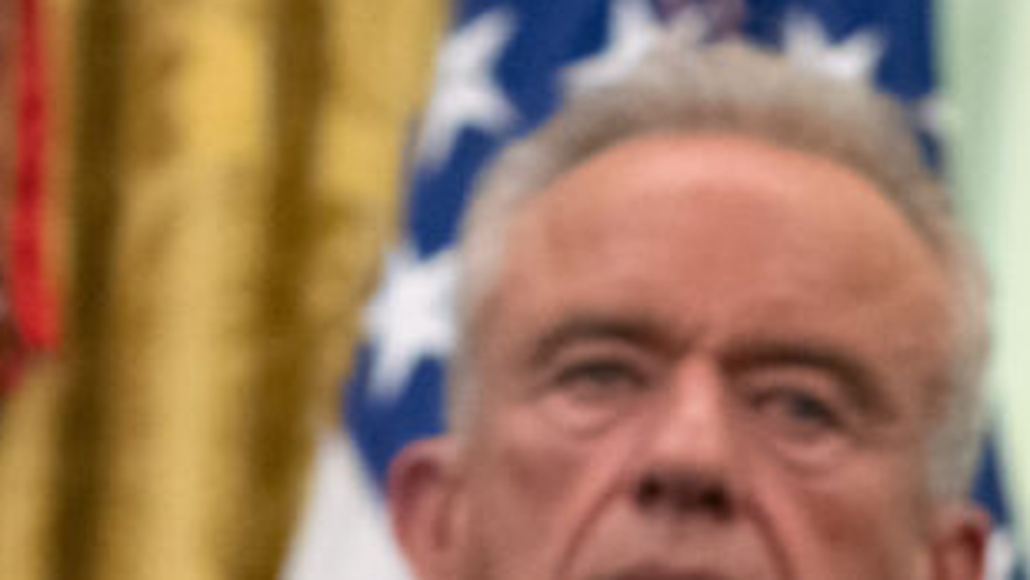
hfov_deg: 4.9
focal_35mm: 439
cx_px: 1577
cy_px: 1107
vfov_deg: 2.8
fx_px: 11993
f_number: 2.8
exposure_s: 1/500
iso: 5000
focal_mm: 72
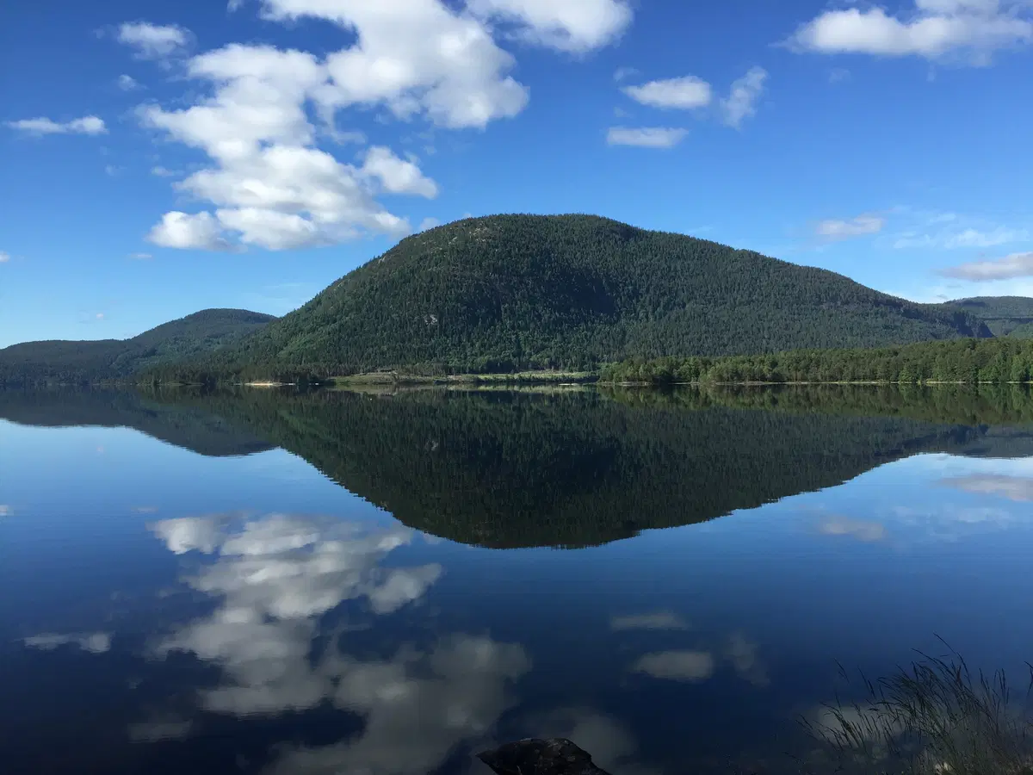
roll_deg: +0.0
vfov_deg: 48.2
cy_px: 388
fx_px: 865
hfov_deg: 61.7
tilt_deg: -1.4
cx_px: 516
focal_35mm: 29
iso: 32
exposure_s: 1/1276
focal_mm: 4.15
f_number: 2.2
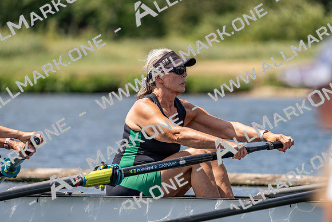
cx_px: 166
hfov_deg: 4.8
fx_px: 3929
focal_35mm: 426
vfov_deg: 3.2
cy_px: 111
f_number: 6.3
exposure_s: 1/2000
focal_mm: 426
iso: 320
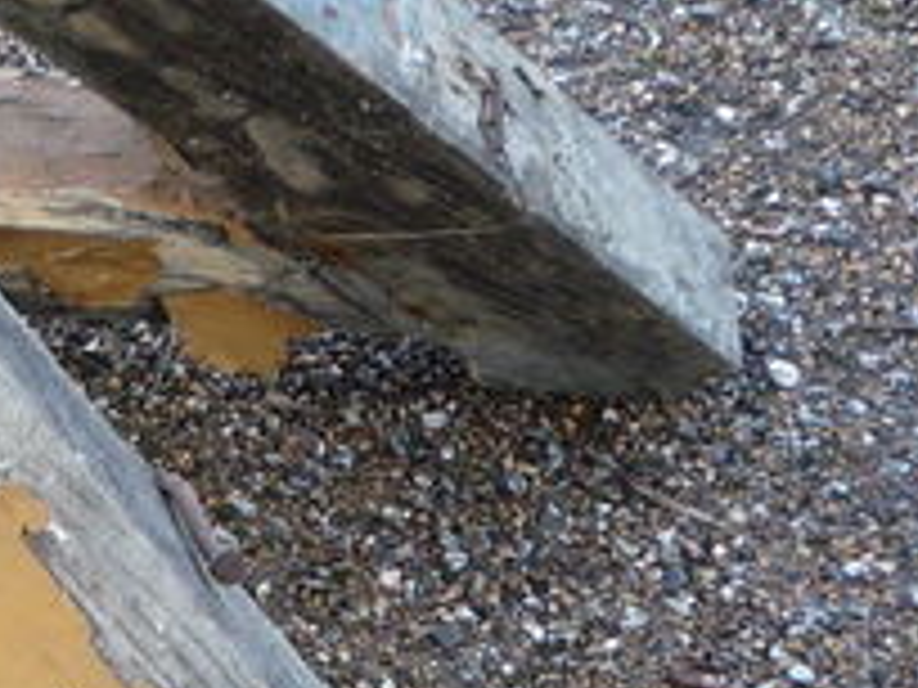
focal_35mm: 147
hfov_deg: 12.8
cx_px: -436
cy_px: 603
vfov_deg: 10.0
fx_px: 3898
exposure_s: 1/50
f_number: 3.3
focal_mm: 5.2
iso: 100
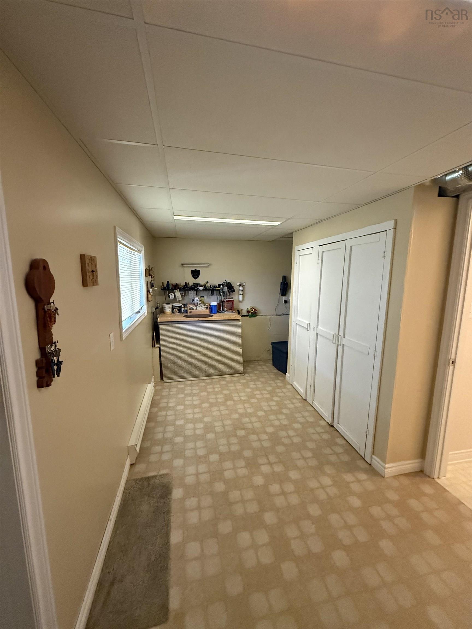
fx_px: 255
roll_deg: +0.1
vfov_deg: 102.1
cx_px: 236
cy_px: 314
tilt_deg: -8.1
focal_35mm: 14
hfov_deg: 85.7
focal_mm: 2.22
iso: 1000
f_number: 2.2
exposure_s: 1/60
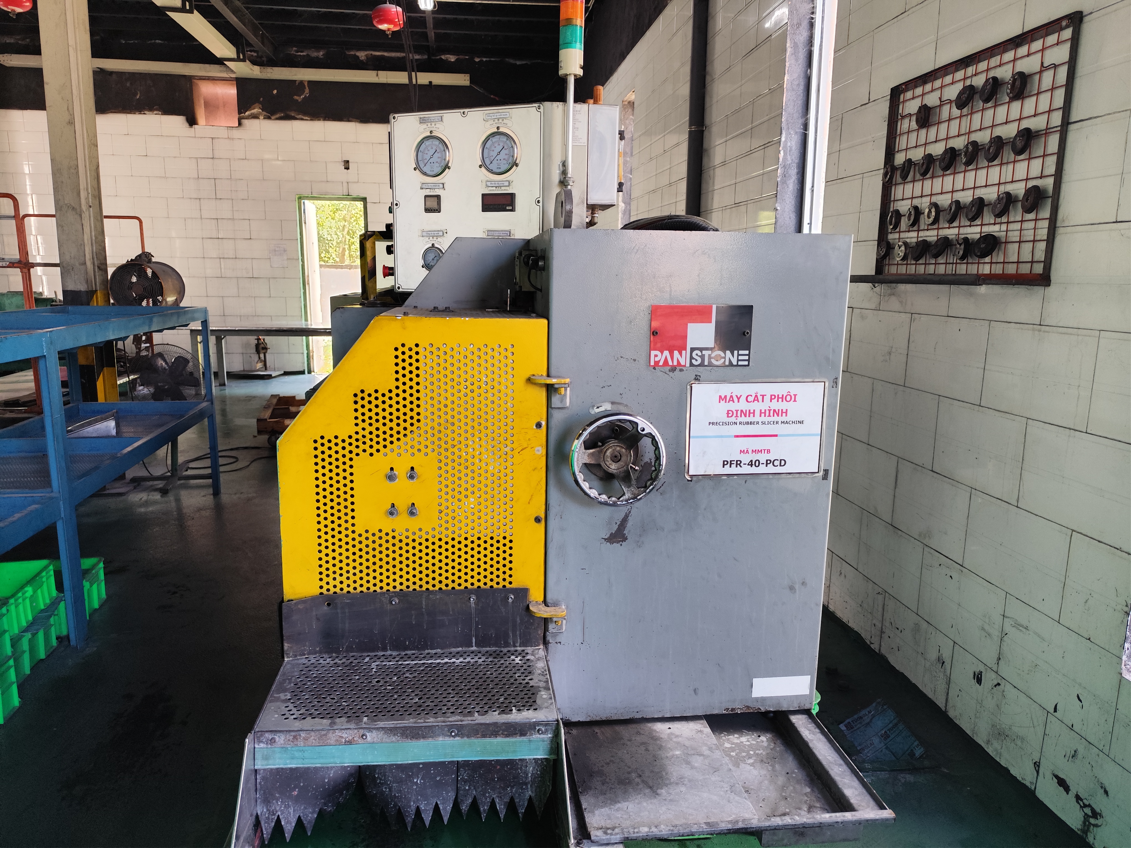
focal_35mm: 23
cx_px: 566
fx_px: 751
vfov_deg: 58.9
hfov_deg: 73.9
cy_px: 424
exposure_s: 1/100
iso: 500
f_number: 1.65
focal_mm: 6.14
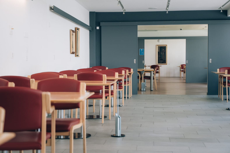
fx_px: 454
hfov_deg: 28.5
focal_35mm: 71
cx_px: 114
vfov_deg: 19.2
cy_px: 77
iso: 1000
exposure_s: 1/160
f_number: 4.5
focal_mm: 70
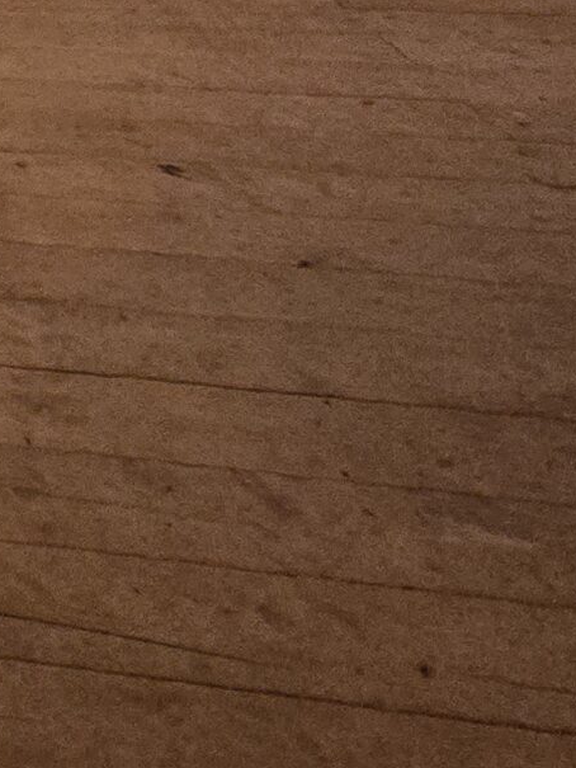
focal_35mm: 55
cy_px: -268
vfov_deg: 27.9
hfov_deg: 18.2
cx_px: -566
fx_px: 1220
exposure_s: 1/60
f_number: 2.2
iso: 1600
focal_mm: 2.2
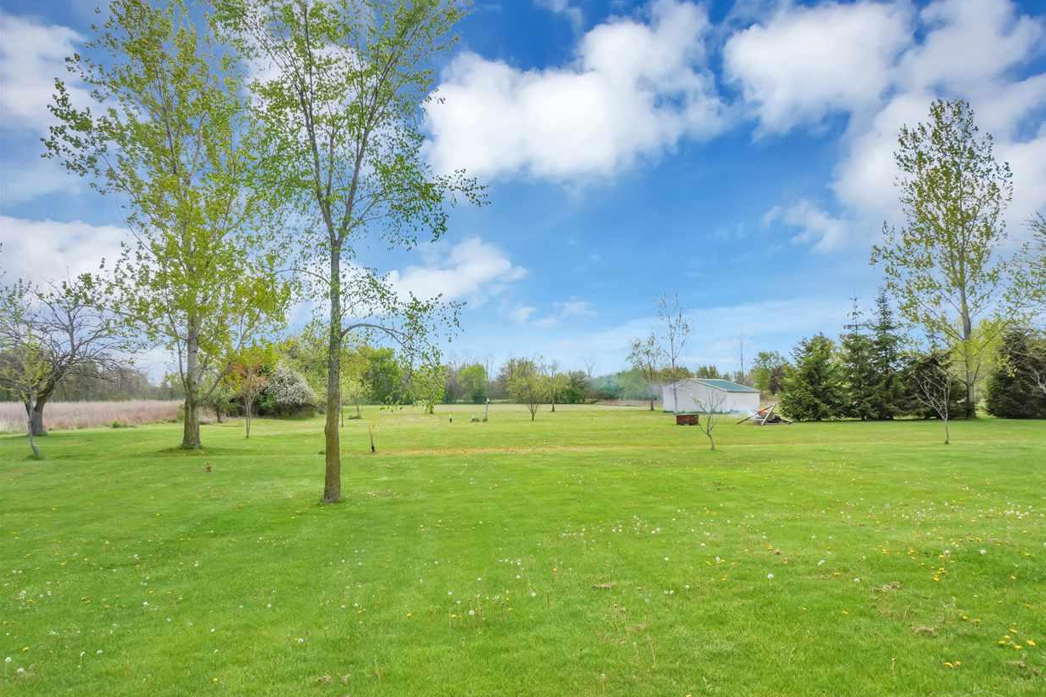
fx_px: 726
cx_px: 543
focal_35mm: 25
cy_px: 359
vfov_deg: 51.3
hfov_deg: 71.5
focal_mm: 16
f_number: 18
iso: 100
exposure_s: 1/50
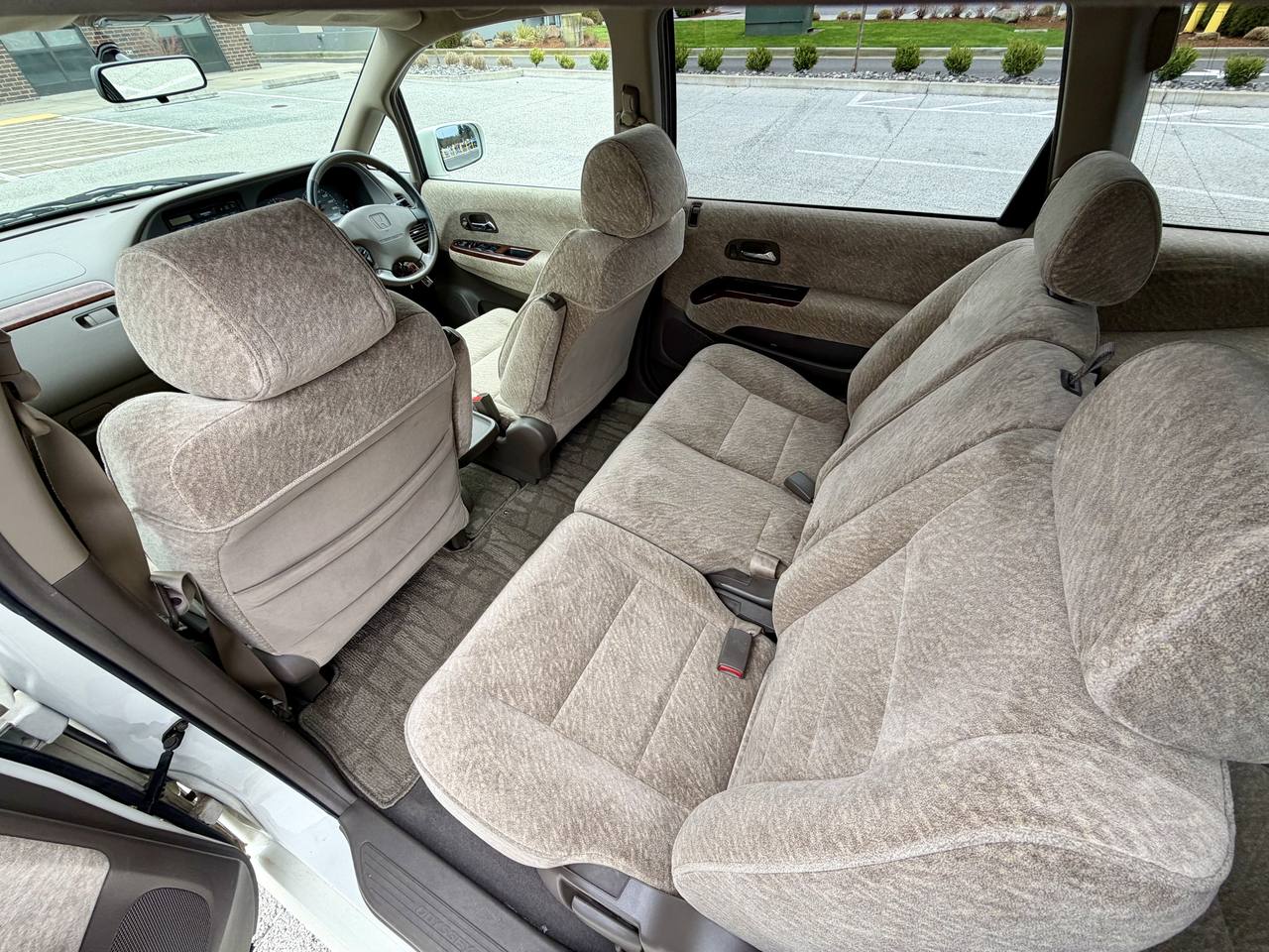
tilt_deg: -44.8
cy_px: 476
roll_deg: +4.9
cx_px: 634
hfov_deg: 102.1
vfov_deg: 85.7
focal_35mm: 14
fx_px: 513
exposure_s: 1/121
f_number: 2.2
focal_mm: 2.22
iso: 50
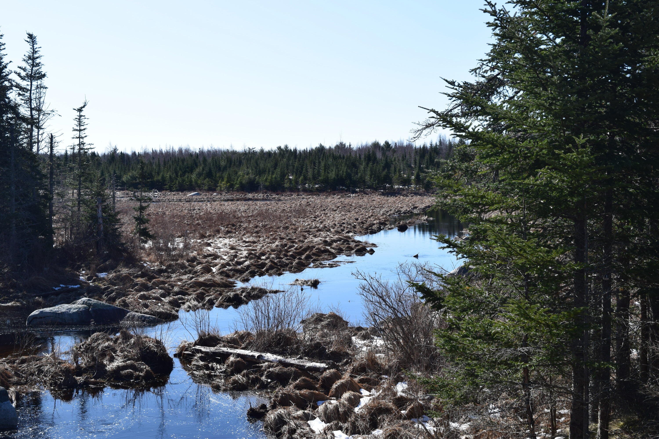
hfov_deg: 36.9
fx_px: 988
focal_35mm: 54
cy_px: 220
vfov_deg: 25.1
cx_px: 330
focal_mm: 36
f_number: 11
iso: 320
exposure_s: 1/500
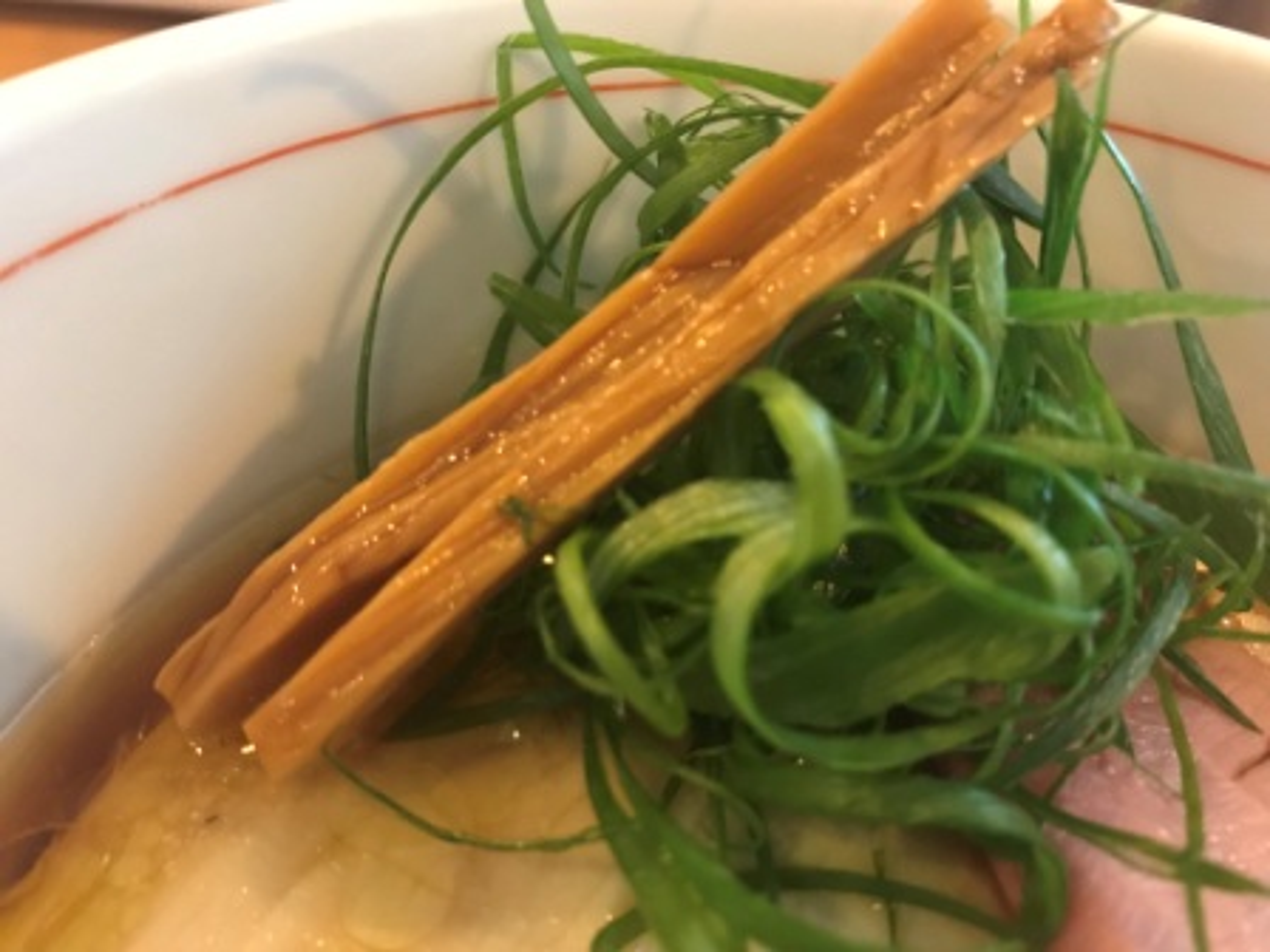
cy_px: 476
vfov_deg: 49.7
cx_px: 635
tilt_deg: -48.3
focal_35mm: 28
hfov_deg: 63.4
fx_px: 1027
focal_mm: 3.99
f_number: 1.8
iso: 100
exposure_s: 1/11
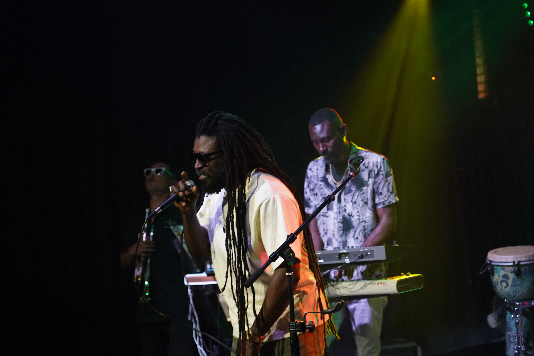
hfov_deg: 19.5
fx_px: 1557
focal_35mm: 105
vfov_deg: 13.0
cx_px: 267
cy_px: 178
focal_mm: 105
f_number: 4
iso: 6400
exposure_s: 1/125
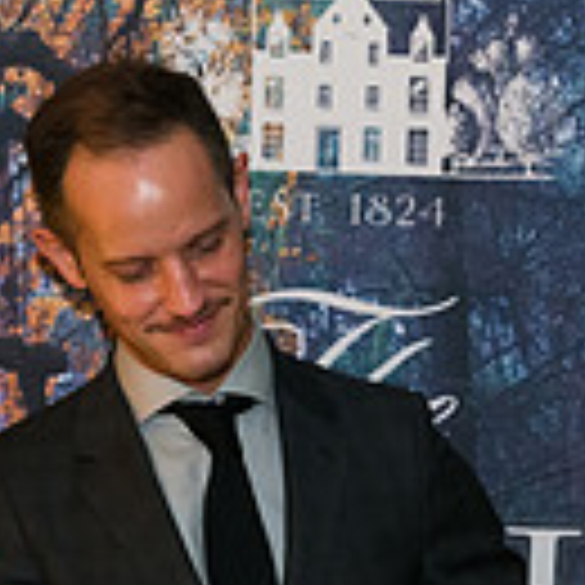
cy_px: 448
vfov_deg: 11.5
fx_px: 2906
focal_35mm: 152
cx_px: 212
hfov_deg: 11.5
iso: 1600
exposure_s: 1/125
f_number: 3.2
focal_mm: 40
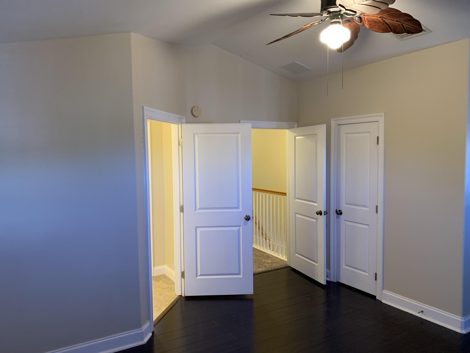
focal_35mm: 26
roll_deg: -0.3
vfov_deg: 53.1
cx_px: 235
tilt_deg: -3.9
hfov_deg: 67.3
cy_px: 176
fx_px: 353
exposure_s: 1/60
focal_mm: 4.25
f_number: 1.8
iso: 320
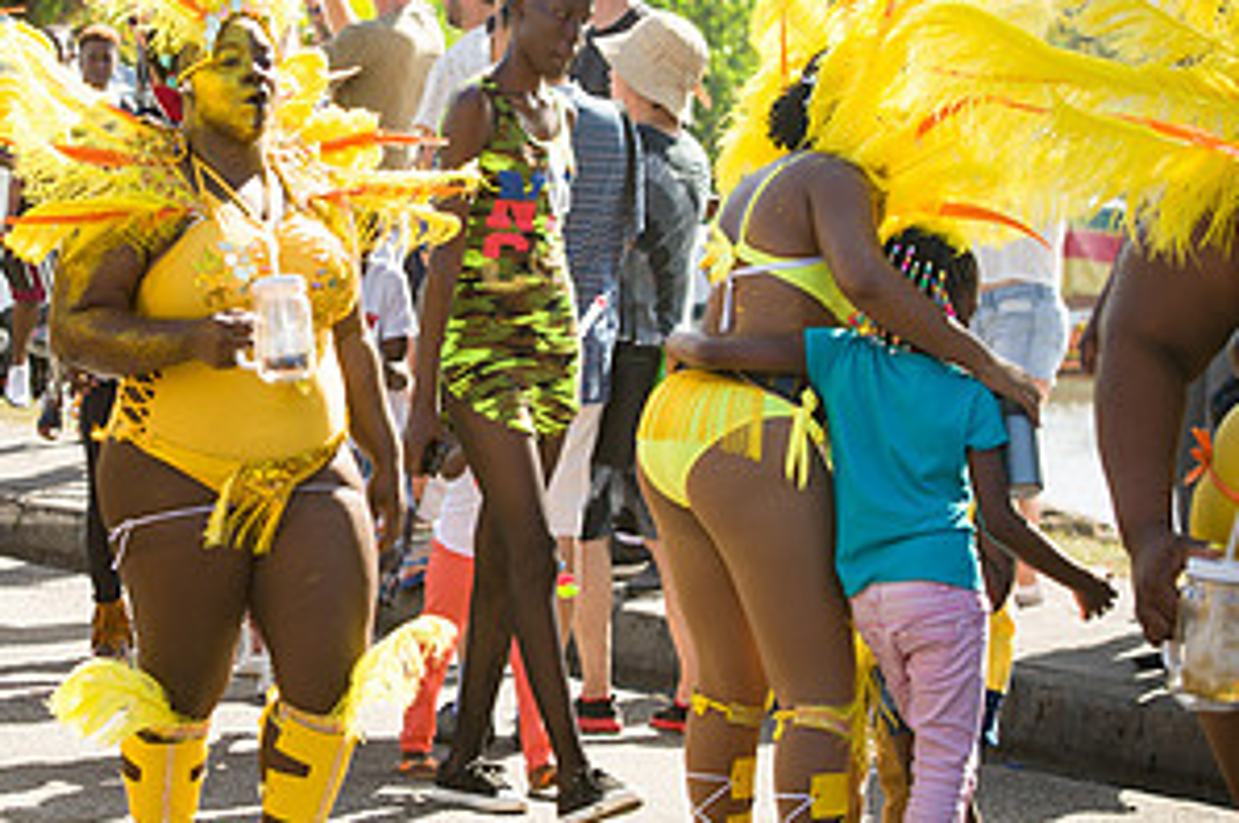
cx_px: 266
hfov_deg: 13.5
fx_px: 5226
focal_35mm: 152
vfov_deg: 9.0
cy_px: 382
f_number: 7.1
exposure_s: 1/200
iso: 100
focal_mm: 78
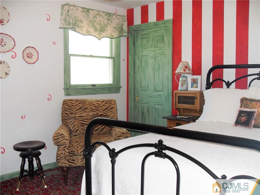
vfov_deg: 41.8
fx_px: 255
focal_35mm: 34
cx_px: 130
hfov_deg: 54.0
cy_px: 98
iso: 100
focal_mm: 6.3
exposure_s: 1/45
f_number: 2.8
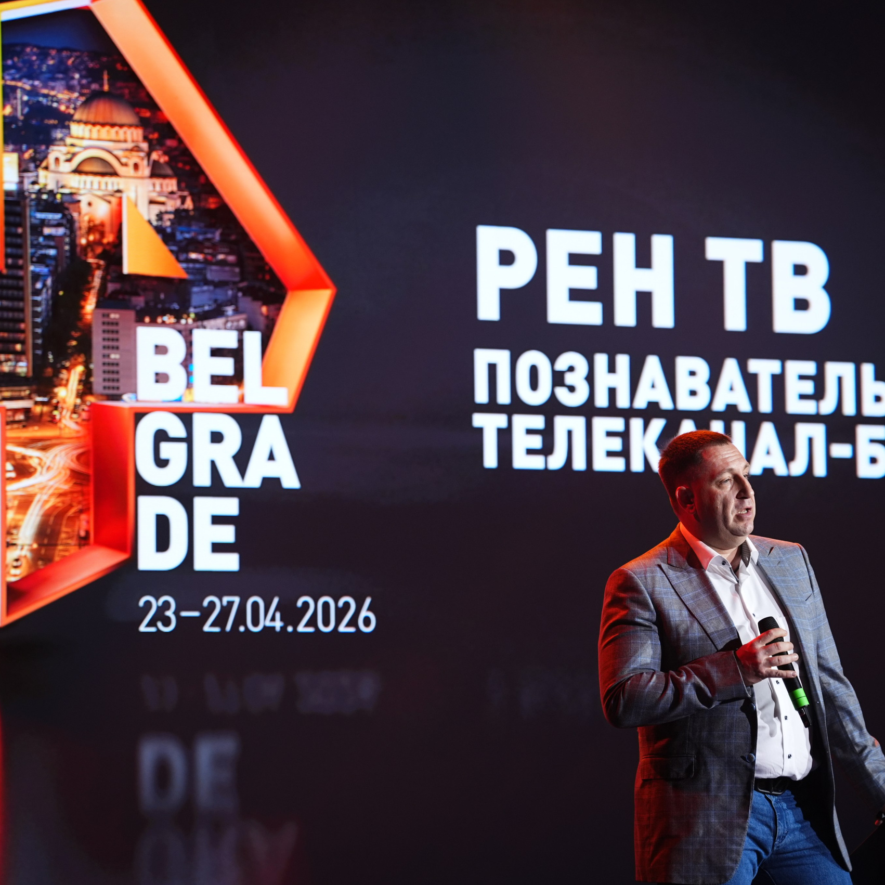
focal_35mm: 179
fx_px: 5178
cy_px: 442
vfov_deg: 9.8
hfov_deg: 9.8
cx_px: 495
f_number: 2.8
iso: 640
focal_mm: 140
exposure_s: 1/200
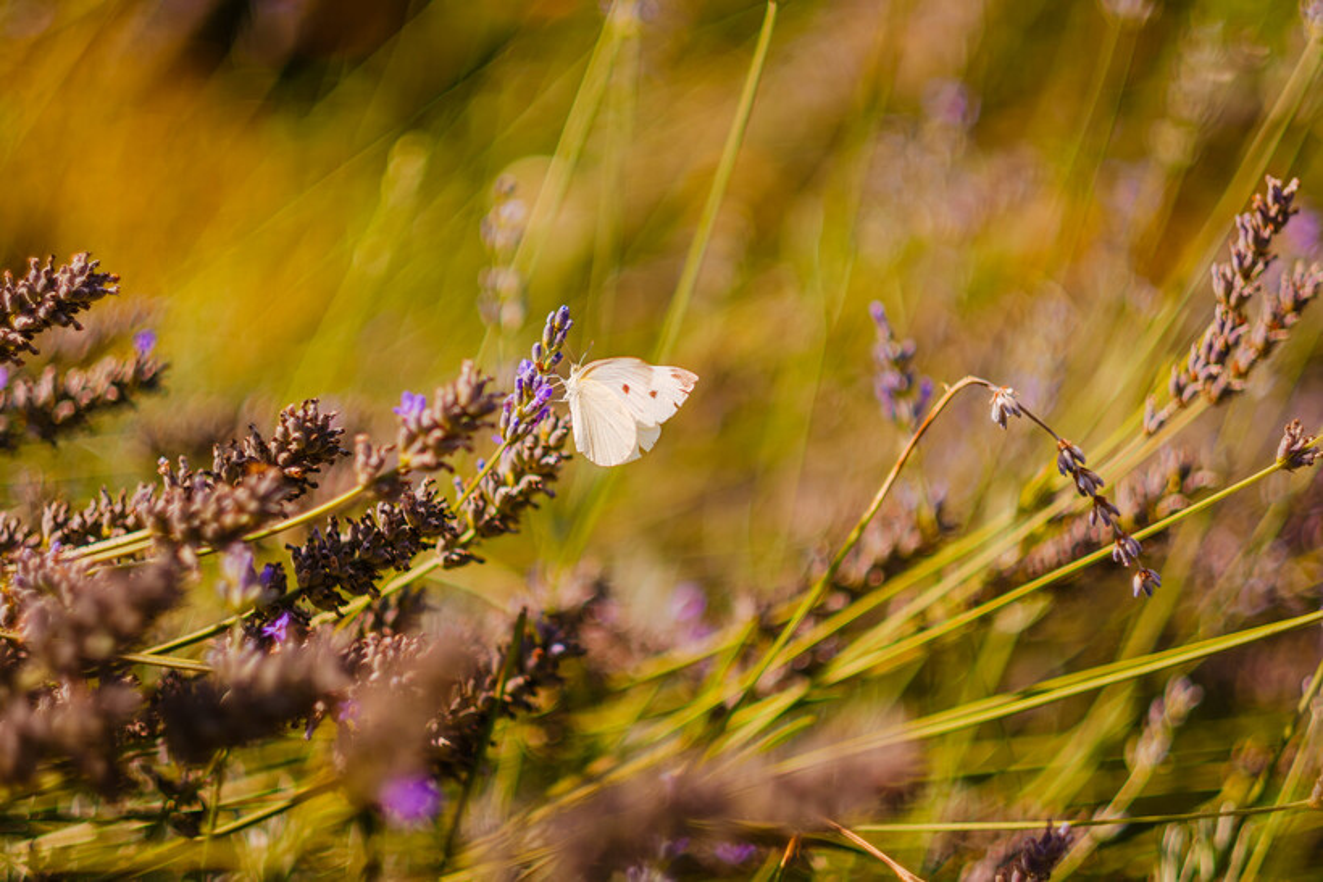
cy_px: 441
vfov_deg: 16.3
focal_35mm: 84
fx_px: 3087
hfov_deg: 24.2
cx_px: 662
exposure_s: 1/9000
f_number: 1.2
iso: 125
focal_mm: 56
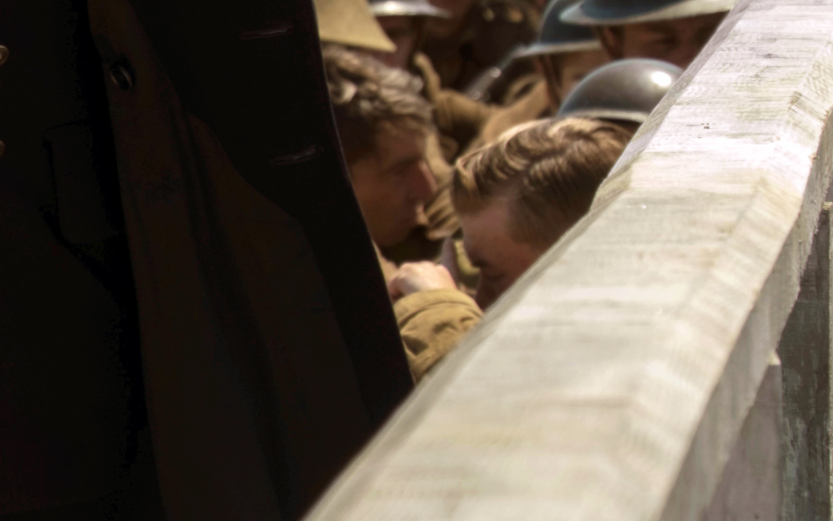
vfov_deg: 1.9
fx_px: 15915
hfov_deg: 3.0
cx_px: 85
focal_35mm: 701
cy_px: -383
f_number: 9
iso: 250
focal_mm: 135
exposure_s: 1/200
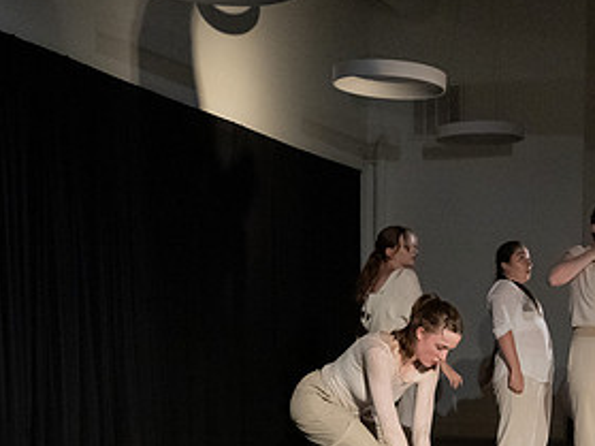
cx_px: 525
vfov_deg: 20.0
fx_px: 1237
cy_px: 398
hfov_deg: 26.2
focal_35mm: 72
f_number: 5
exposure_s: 1/500
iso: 6400
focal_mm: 28
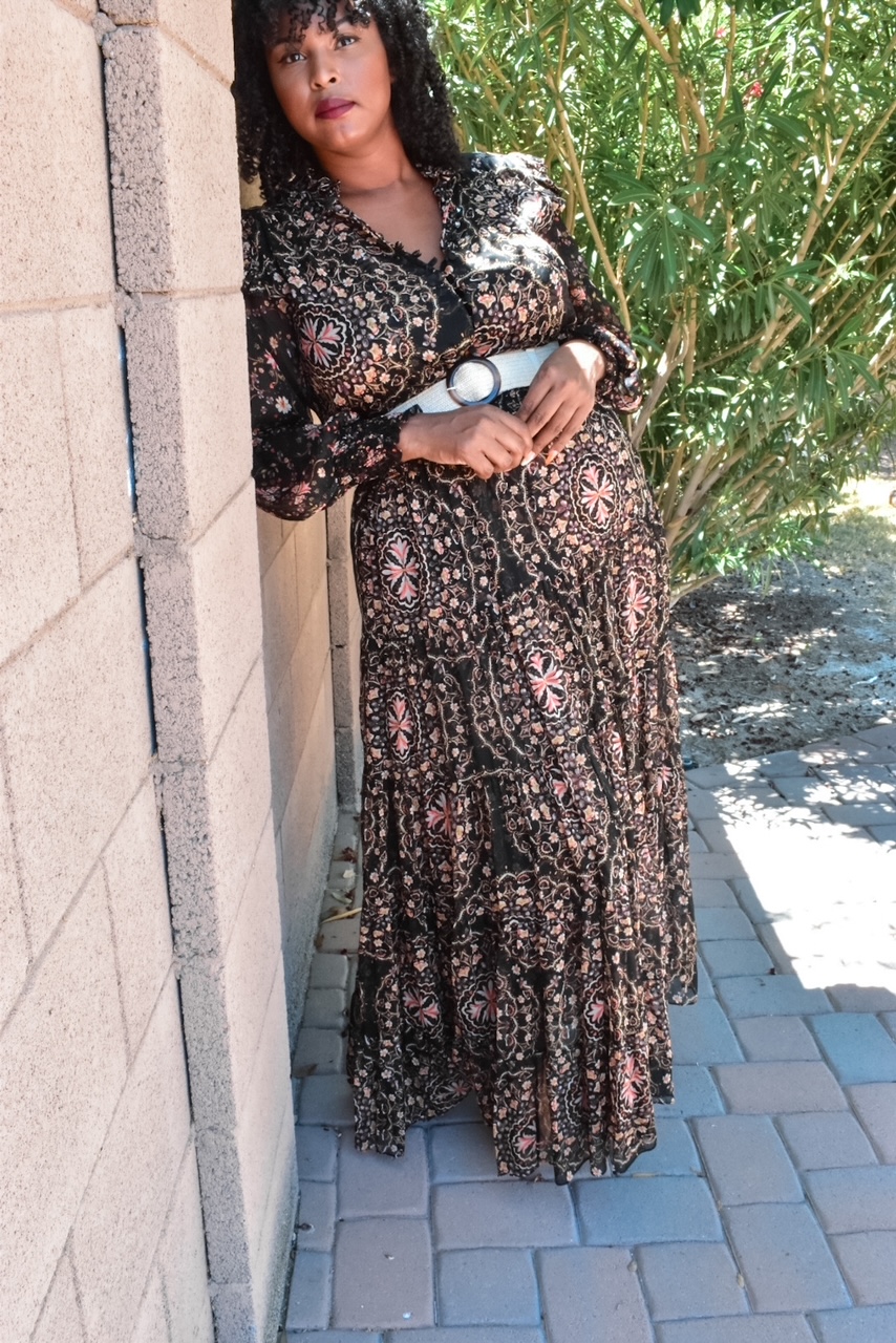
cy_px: 672
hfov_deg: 40.0
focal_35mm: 33
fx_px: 1231
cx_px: 448
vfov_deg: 57.2
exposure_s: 1/40
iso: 1100
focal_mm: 22
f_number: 25
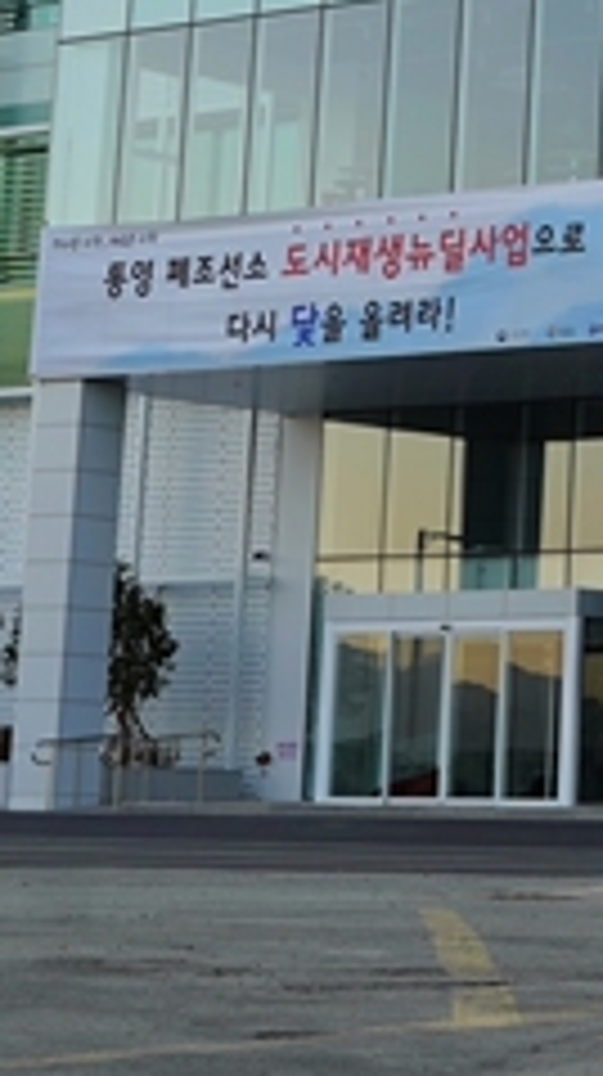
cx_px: 1098
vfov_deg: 15.1
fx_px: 3875
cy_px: -317
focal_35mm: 136
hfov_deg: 8.5
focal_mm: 31
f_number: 5
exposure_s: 1/125
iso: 100
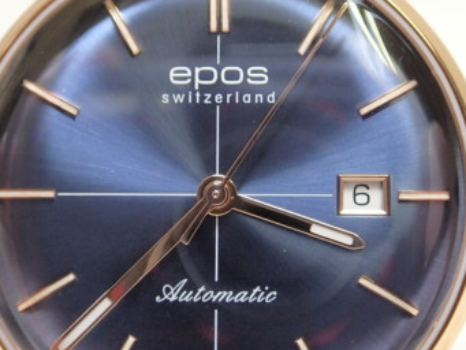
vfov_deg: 19.6
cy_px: 185
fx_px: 1010
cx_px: 234
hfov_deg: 26.0
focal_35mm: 75
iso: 320
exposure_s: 1/160
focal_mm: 7.34
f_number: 2.8
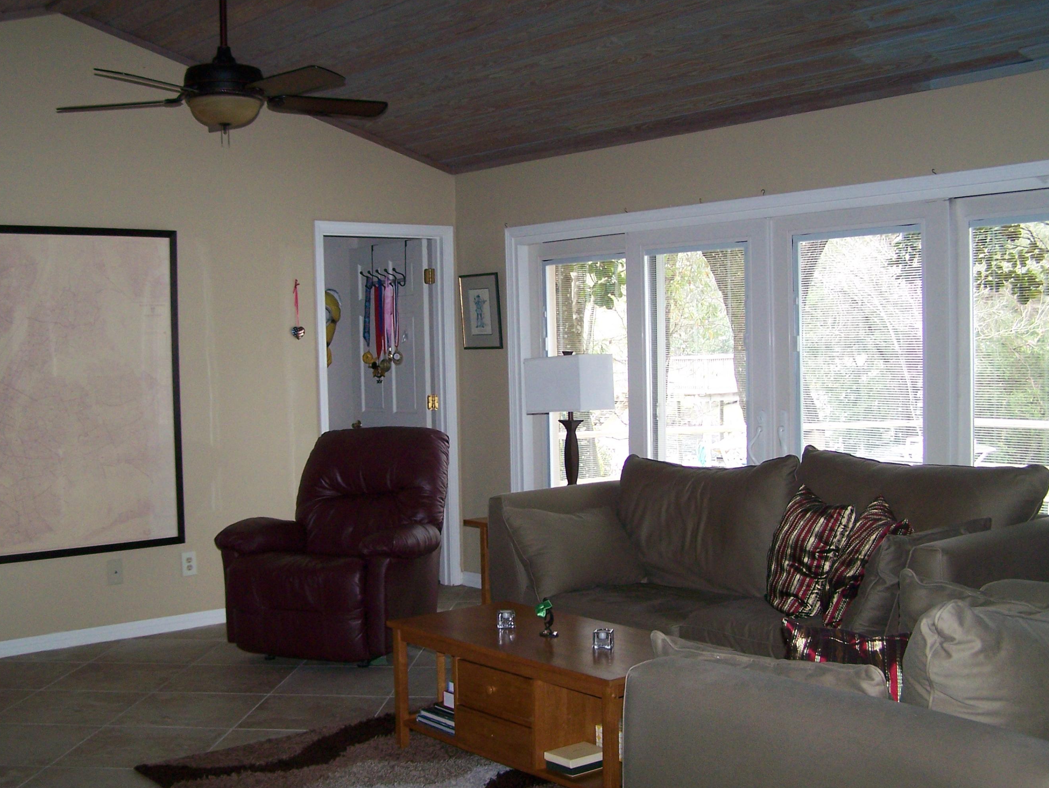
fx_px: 1304
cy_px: 402
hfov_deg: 43.8
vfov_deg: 33.6
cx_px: 506
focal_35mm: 43
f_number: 2.8
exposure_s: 1/60
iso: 160
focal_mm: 6.3
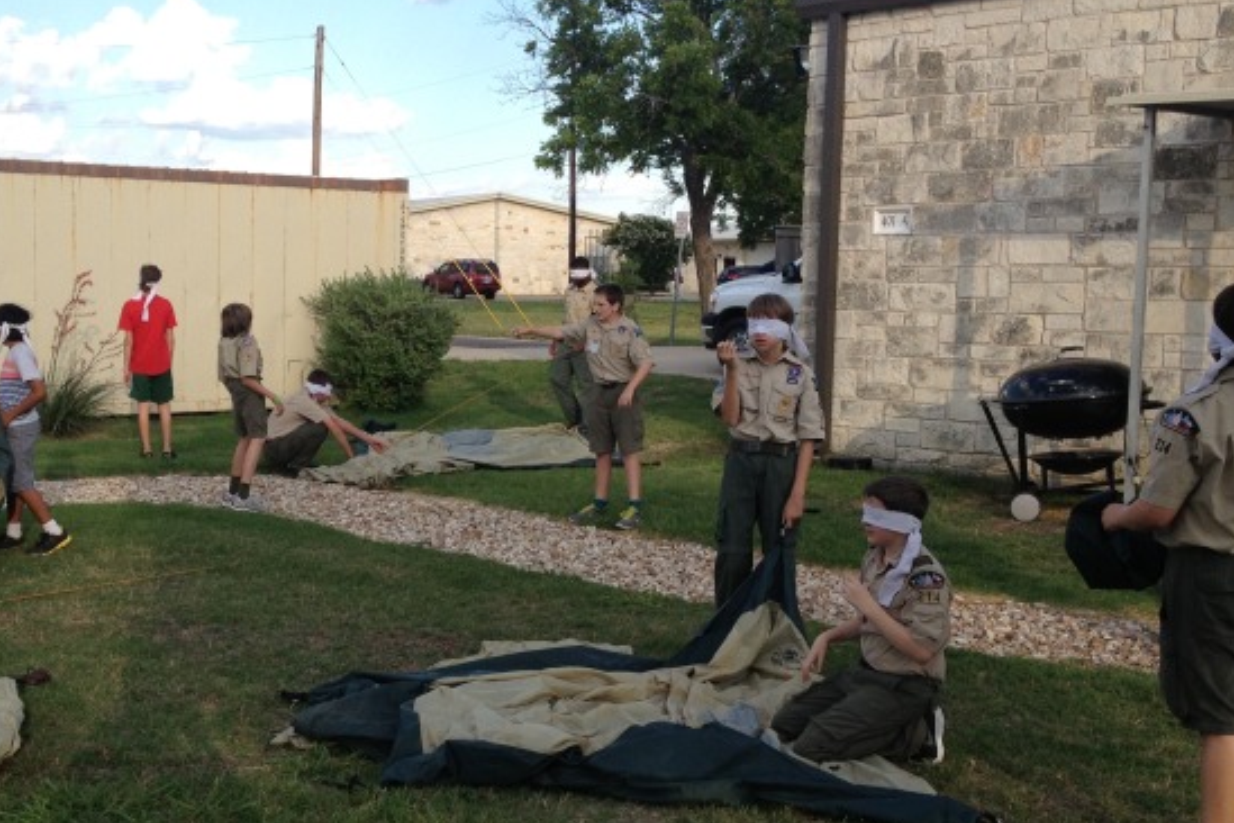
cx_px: 490
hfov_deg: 37.4
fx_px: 1817
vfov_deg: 25.5
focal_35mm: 53
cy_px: 468
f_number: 2.4
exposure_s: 1/736
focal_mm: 4.28
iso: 50
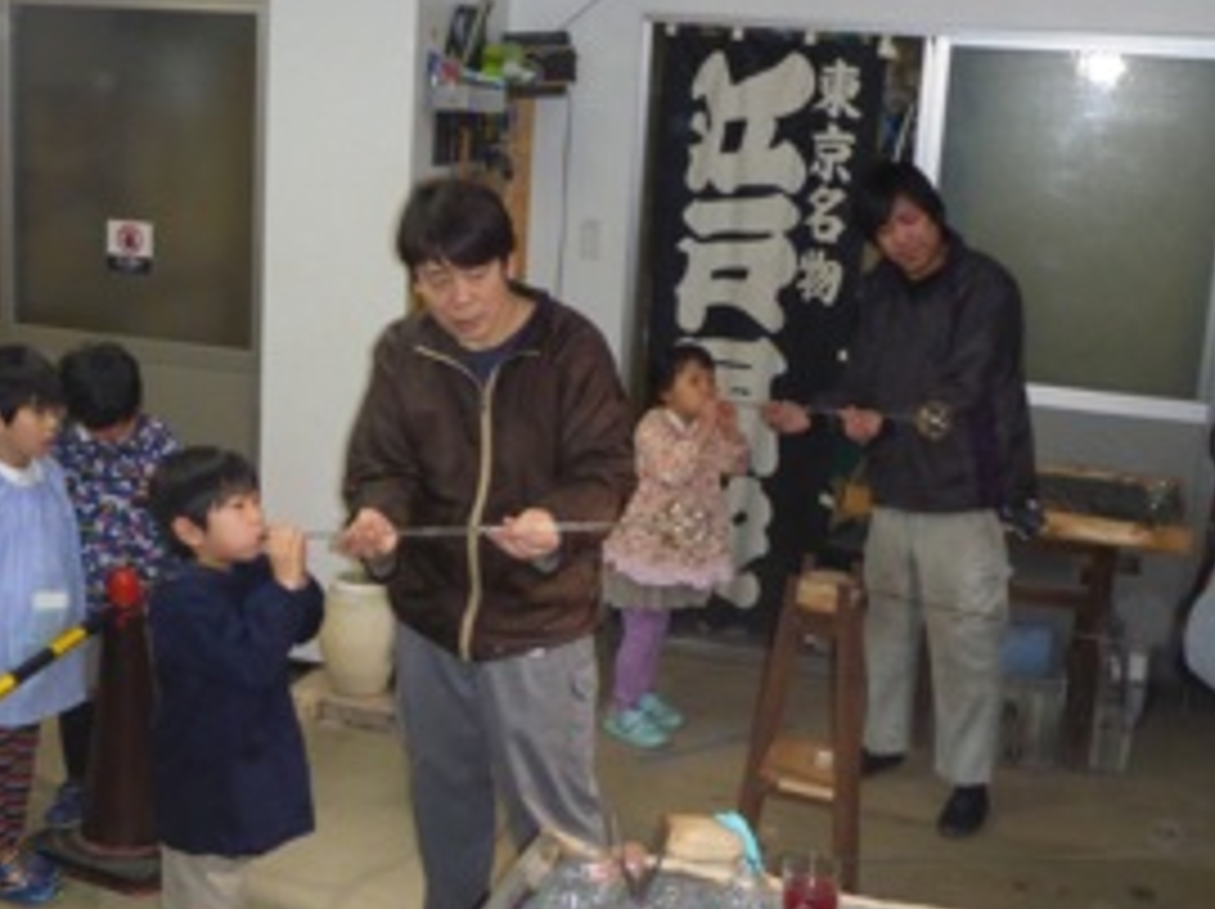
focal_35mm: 48
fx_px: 1683
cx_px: 490
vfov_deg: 30.2
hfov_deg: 39.5
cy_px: 418
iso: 800
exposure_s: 1/125
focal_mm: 6.4
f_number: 3.9
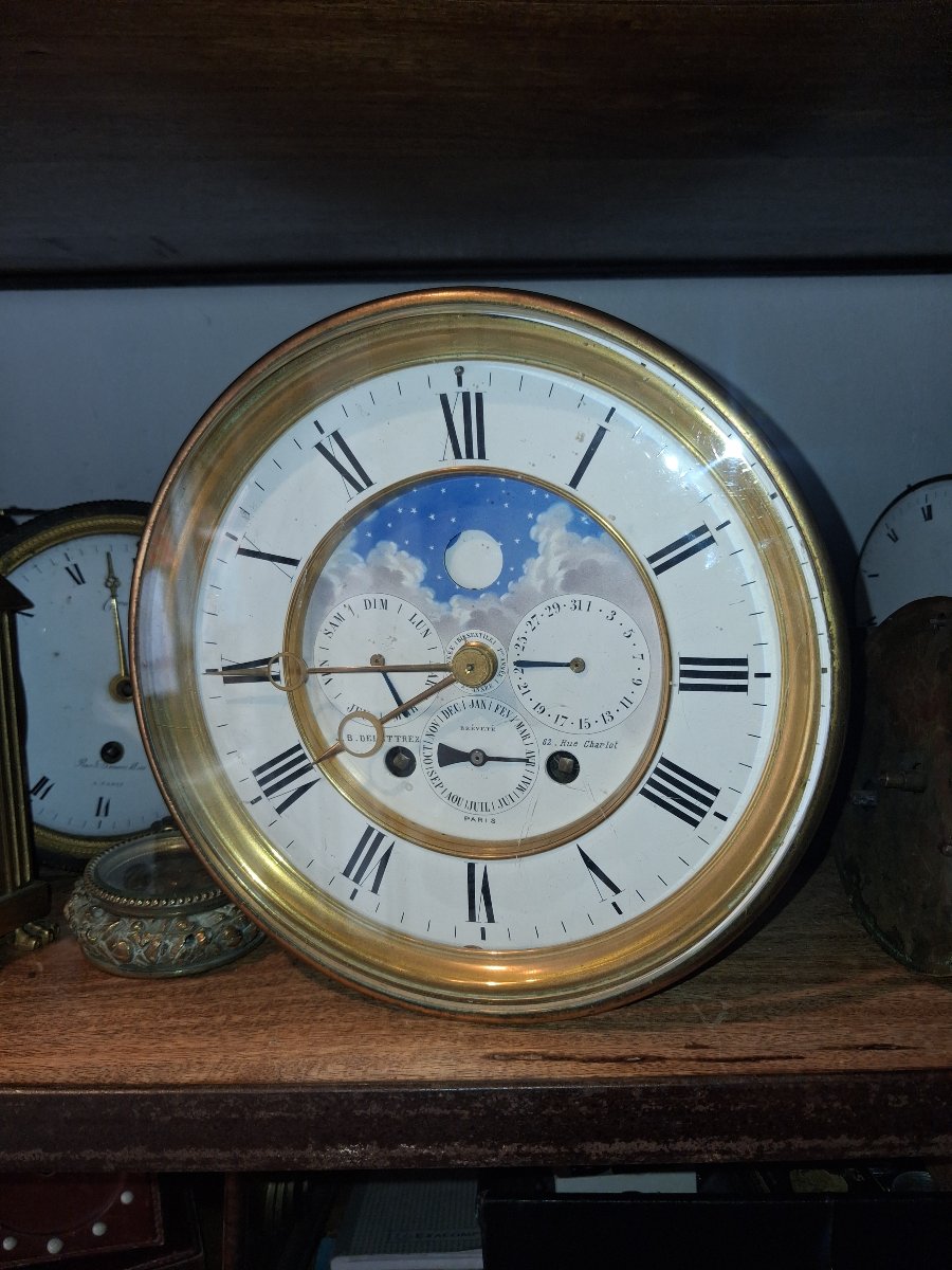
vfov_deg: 65.3
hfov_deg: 51.4
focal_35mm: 27
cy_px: 635
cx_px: 476
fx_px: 990
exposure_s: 1/100
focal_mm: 4
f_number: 1.8
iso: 64
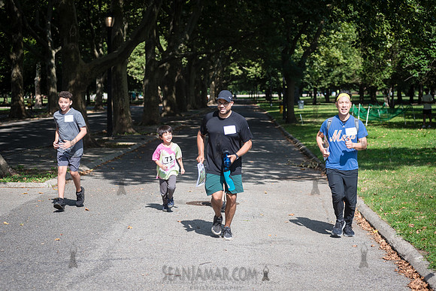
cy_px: 146
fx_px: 969
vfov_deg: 17.1
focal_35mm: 80
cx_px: 218
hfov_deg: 25.4
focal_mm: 80
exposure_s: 1/1000
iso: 200
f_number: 4
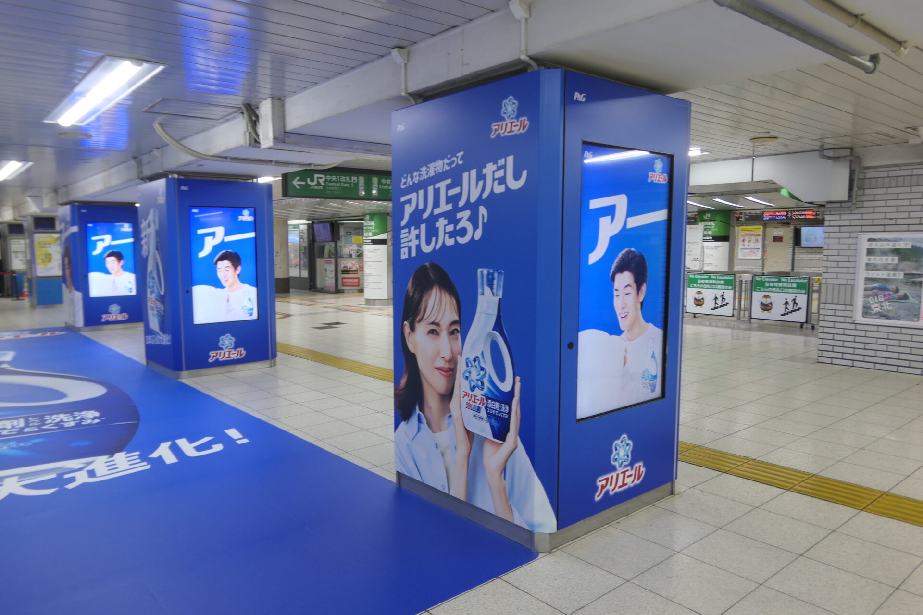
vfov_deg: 53.1
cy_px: 308
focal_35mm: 24
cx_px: 462
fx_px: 615
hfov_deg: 73.7
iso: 125
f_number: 2
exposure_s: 1/160
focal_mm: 8.8
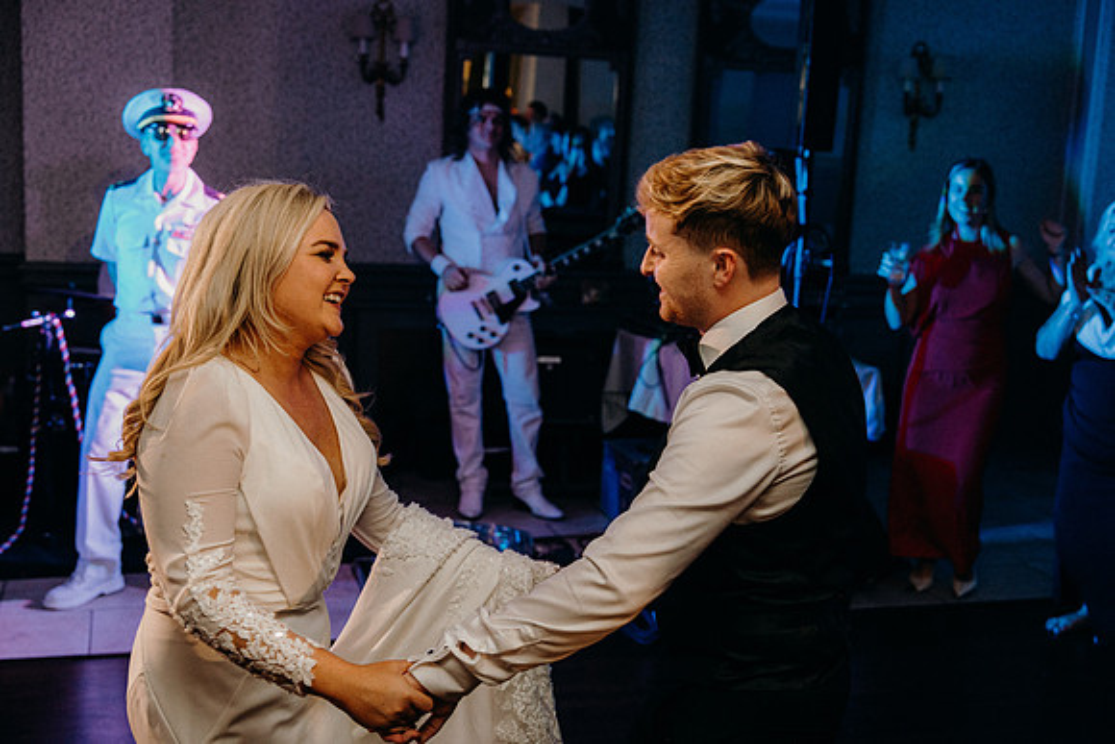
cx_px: 558
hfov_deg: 44.5
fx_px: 1363
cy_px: 372
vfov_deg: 30.5
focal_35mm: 44
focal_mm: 44
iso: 2500
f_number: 3.5
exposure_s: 1/160
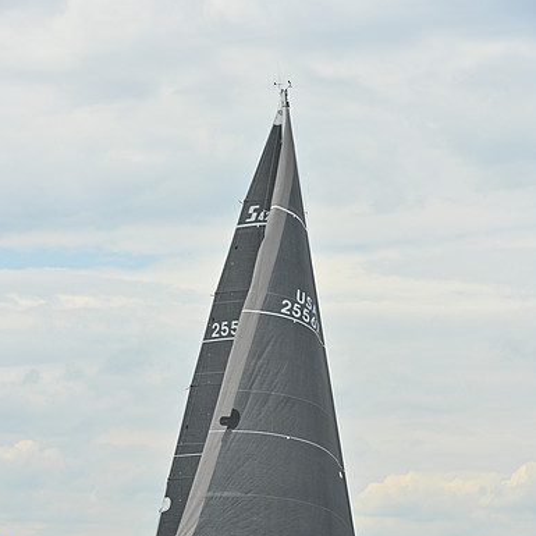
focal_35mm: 141
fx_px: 2470
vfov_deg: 12.4
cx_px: 268
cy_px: 398
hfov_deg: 12.4
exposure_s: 1/1250
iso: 320
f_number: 9
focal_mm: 110
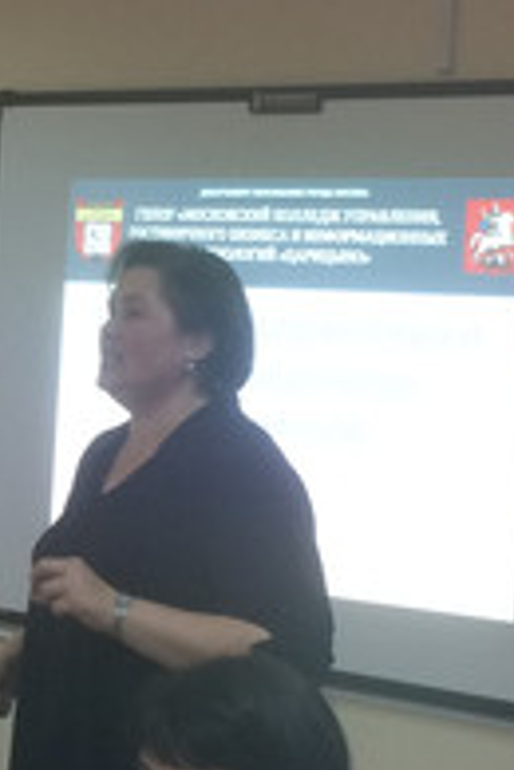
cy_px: 379
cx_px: -95
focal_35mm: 99
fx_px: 2120
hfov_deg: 13.5
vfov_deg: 20.6
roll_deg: -2.8
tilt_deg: -2.1
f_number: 2.2
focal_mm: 4.15
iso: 125
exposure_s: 1/33
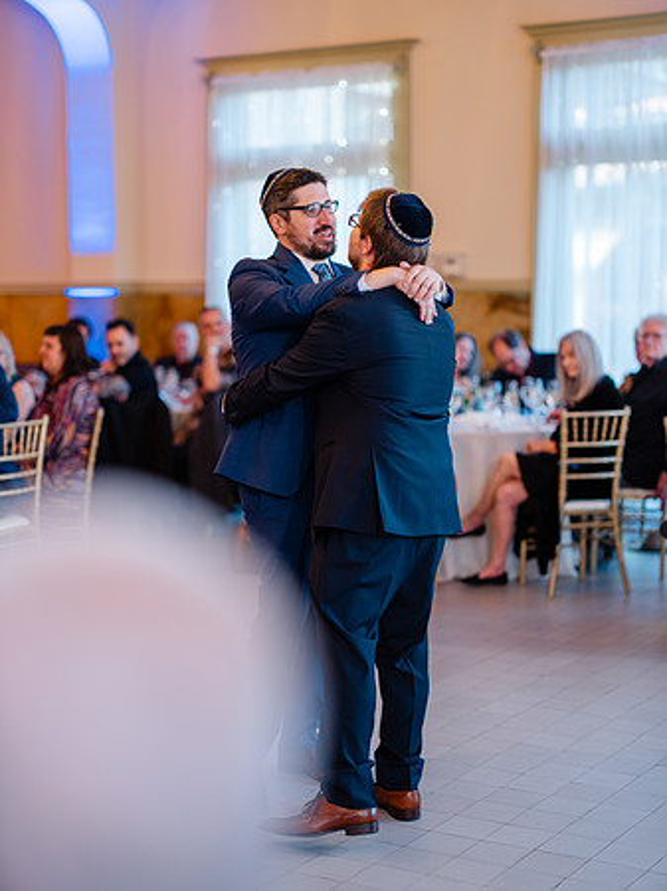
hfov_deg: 23.3
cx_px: 334
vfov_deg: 30.7
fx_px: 1620
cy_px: 446
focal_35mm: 63
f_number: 1.7
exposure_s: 1/160
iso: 800
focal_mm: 80
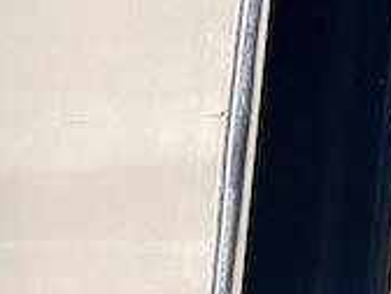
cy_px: 817
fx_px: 1751
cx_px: -368
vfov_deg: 8.4
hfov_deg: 11.6
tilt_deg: -16.9
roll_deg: +1.2
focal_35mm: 155
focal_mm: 5.96
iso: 125
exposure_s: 1/96
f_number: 1.6
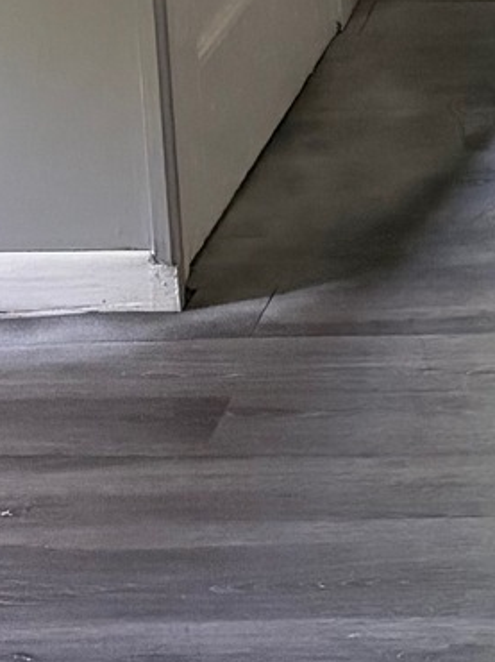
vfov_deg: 11.5
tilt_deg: -10.9
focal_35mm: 162
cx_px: 952
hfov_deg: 8.7
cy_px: -417
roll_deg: +0.7
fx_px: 3092
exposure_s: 1/49
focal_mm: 5.96
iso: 500
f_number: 1.6
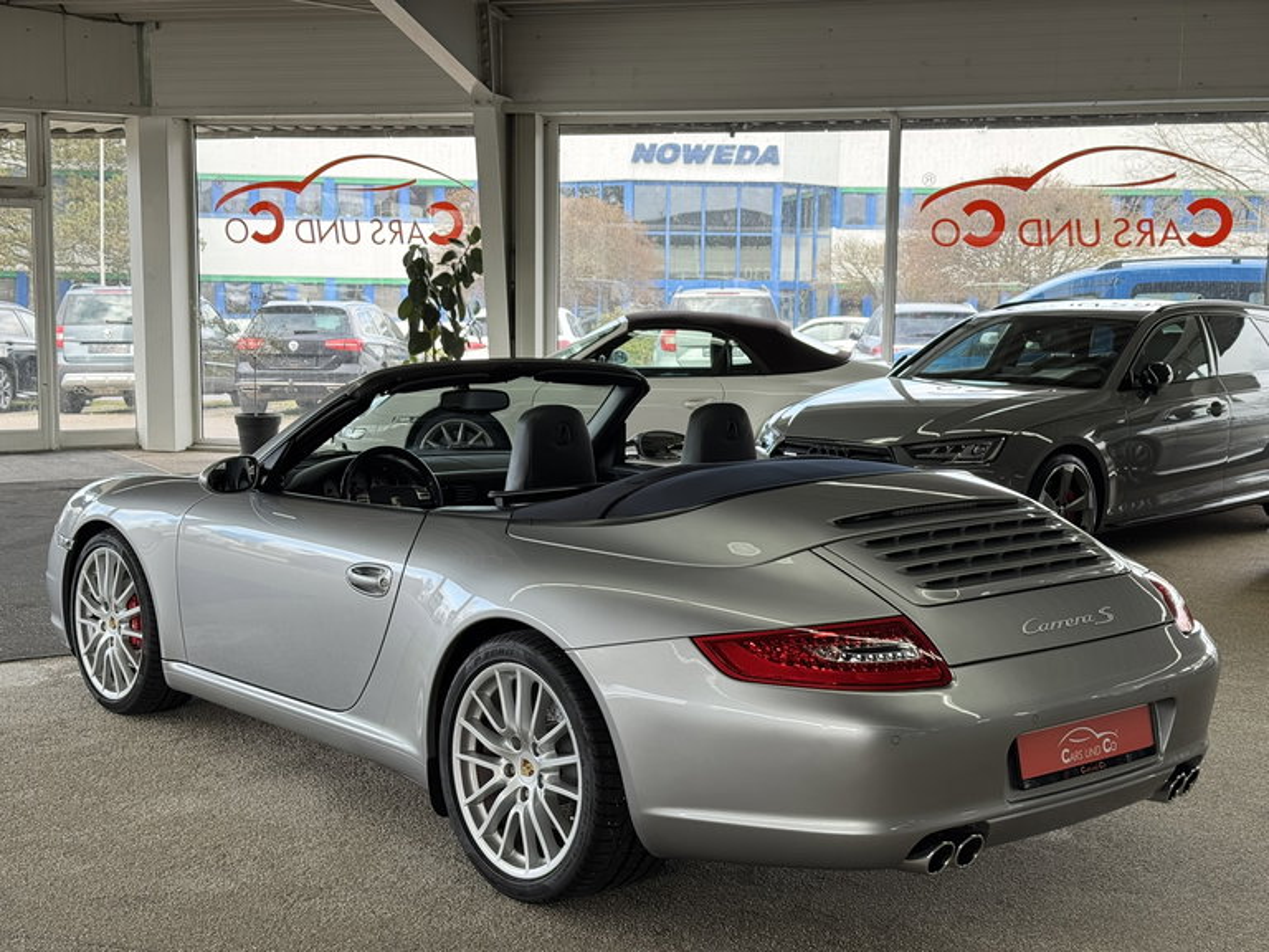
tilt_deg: -5.7
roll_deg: -0.4
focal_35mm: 48
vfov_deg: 30.3
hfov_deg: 39.7
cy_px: 476
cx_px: 634
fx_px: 1760
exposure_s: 1/153
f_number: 1.78
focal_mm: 6.76
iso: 64
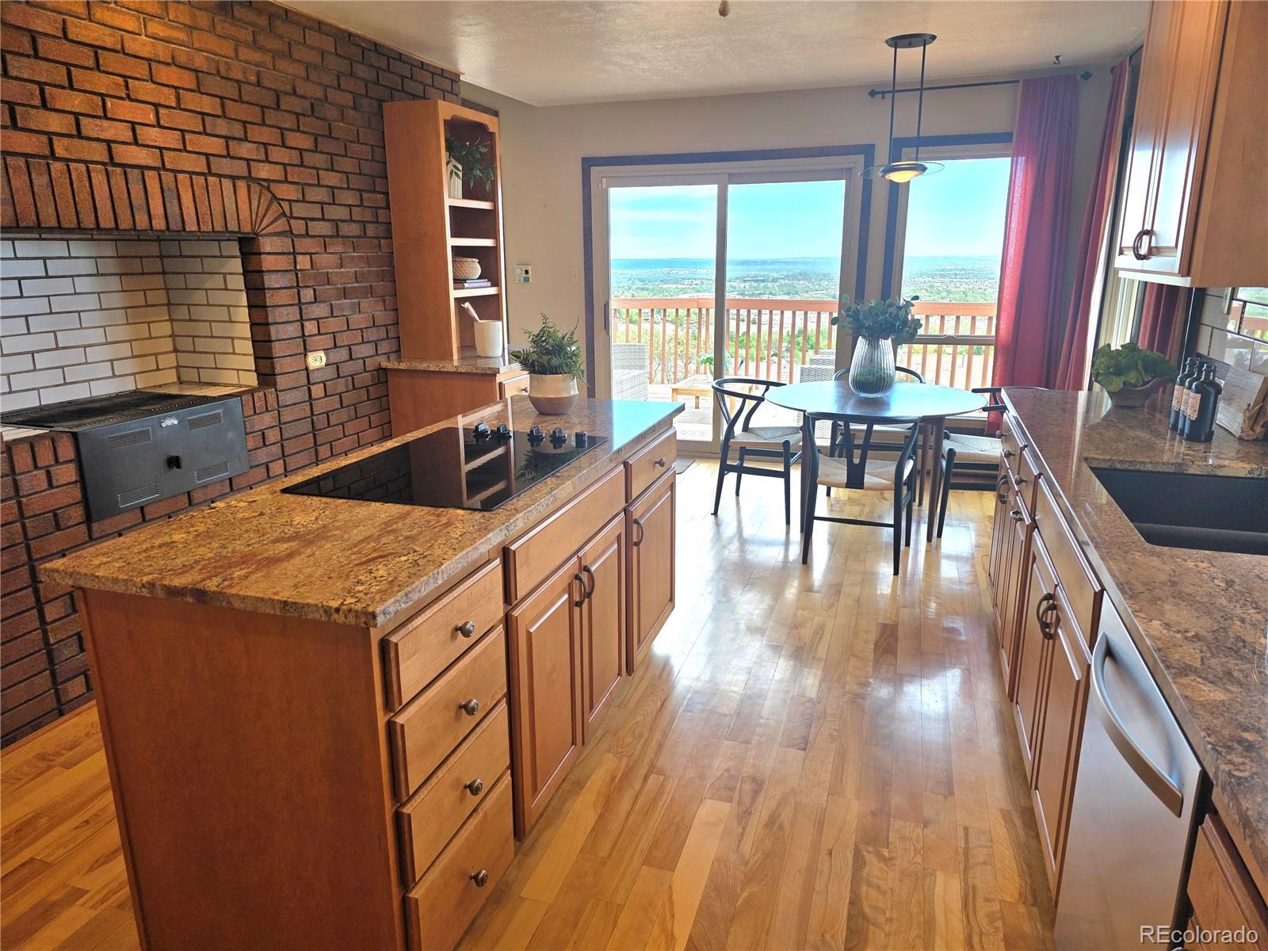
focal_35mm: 23
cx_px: 634
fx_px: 843
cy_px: 476
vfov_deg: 58.9
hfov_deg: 73.9
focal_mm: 6.3
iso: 20
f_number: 1.7
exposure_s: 1/120
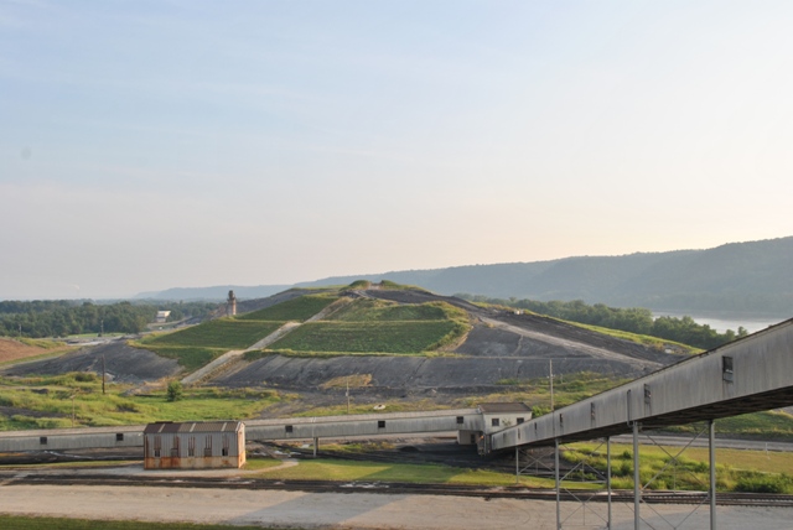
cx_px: 396
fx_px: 794
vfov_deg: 36.9
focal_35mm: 36
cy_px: 265
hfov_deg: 53.1
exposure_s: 1/200
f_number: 7.1
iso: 100
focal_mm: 24
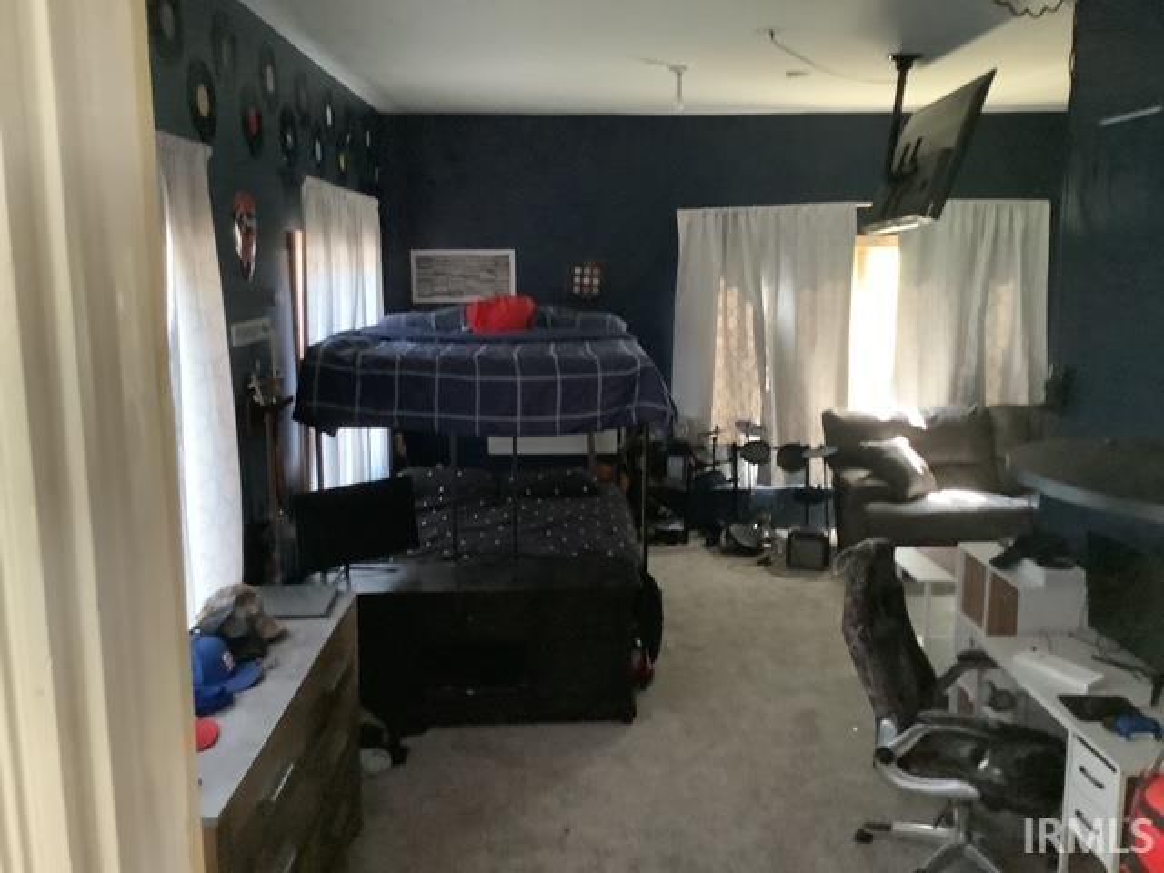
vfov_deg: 45.4
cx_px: 582
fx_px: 1042
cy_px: 436
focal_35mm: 31
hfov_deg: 58.4
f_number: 2.4
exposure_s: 1/24
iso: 640
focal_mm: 3.3
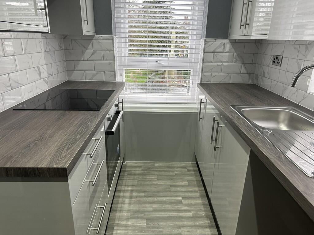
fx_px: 218
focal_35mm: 24
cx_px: 157
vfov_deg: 56.8
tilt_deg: -19.3
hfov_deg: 71.6
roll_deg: -1.2
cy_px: 118
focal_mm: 6.86
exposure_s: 1/100
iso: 200
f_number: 1.78
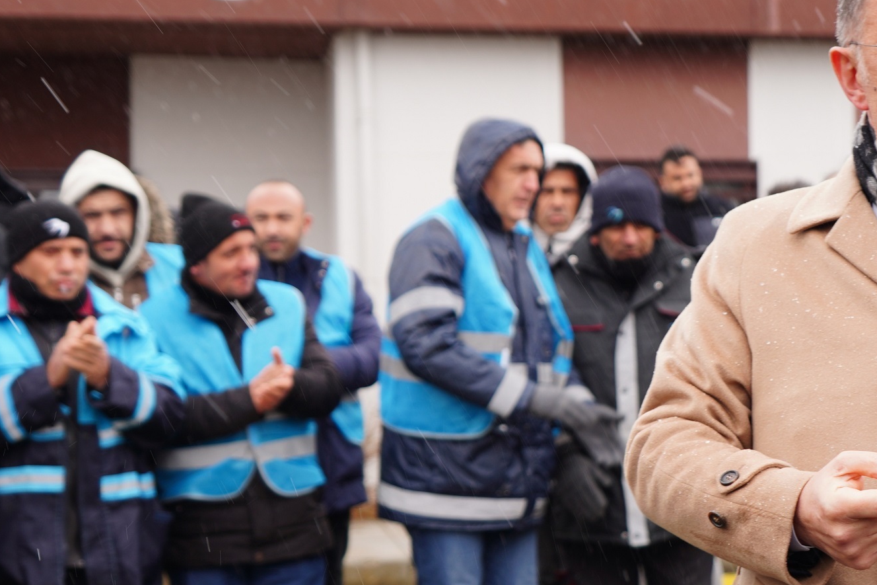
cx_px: 638
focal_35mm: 78
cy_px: 346
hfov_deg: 25.7
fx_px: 1900
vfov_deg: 17.5
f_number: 2.8
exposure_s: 1/160
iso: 100
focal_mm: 34
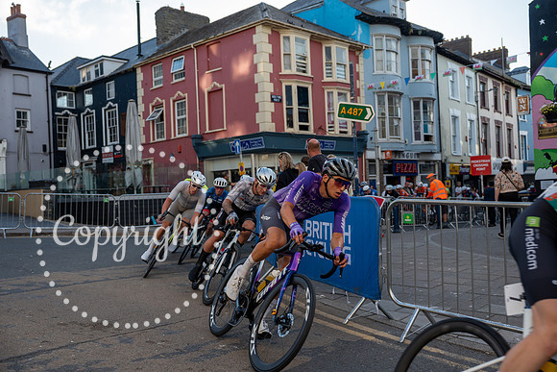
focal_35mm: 38
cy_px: 186
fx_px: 588
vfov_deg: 35.1
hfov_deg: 50.7
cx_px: 278
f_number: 3.5
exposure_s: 1/800
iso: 200
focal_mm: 38
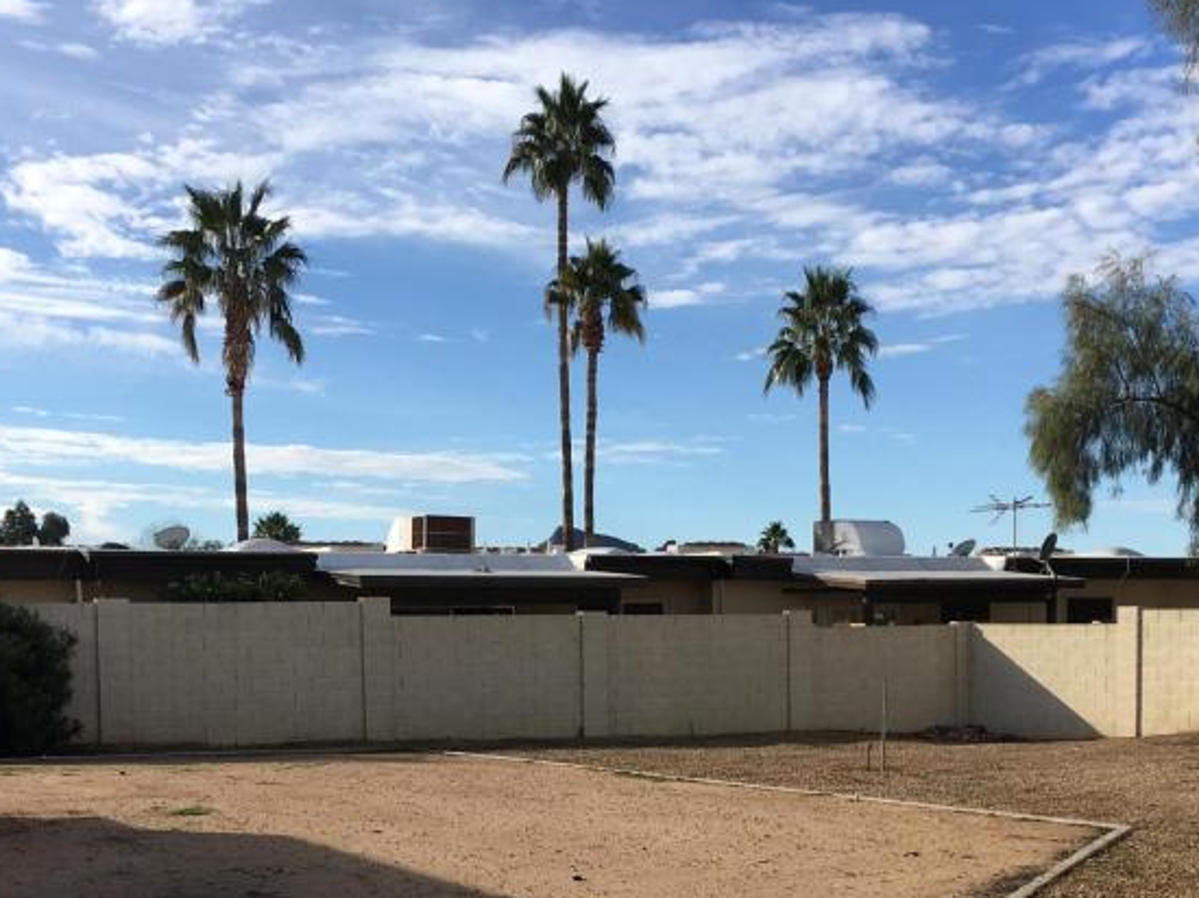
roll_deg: -0.5
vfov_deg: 26.4
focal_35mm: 54
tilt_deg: -2.2
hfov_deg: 35.6
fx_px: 1870
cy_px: 745
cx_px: 604
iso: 25
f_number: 2.2
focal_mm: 4.15
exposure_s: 1/1709
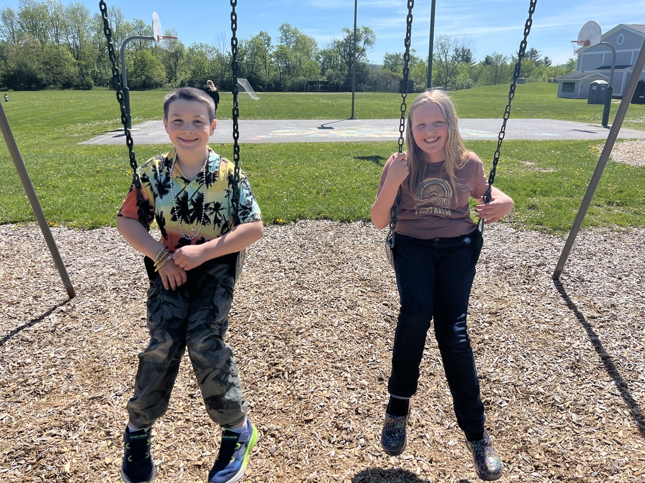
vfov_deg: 53.1
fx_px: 484
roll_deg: +0.2
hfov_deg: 67.3
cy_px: 242
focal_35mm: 26
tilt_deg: -17.5
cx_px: 322
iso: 50
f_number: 1.6
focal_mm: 5.1
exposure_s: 1/3413
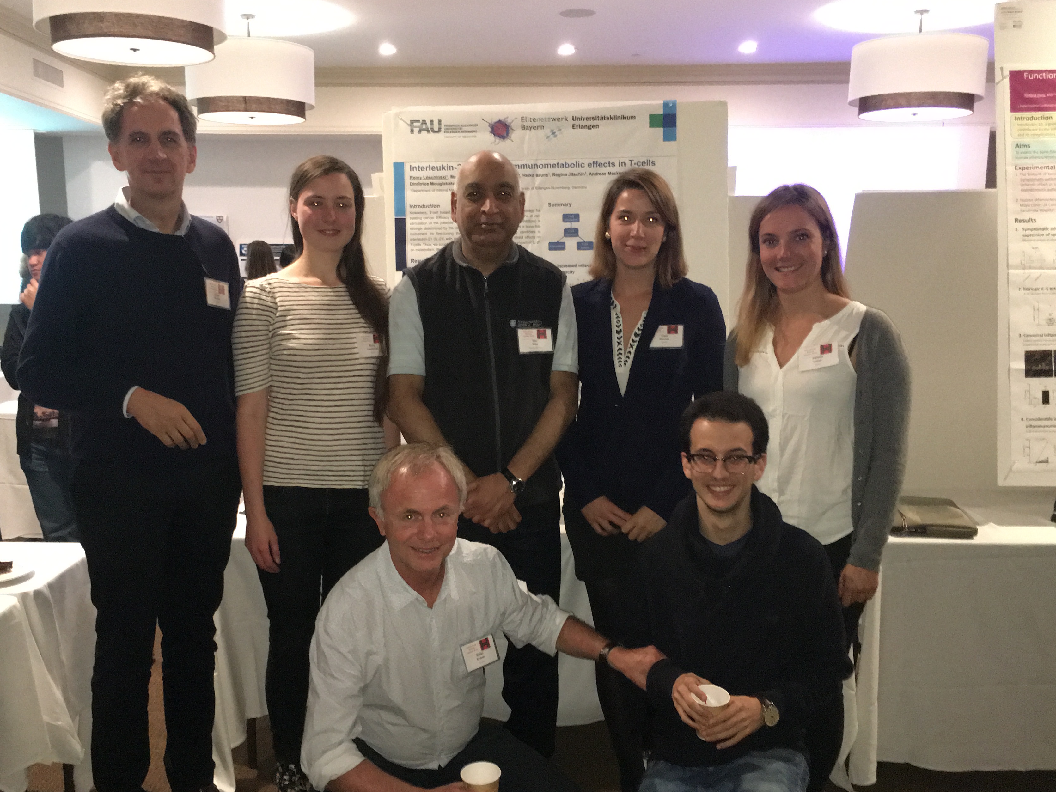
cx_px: 491
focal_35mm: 35
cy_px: 451
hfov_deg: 52.6
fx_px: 1068
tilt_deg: -9.7
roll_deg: +0.1
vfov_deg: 40.6
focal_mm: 4.15
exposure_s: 1/16
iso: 500
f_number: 2.2
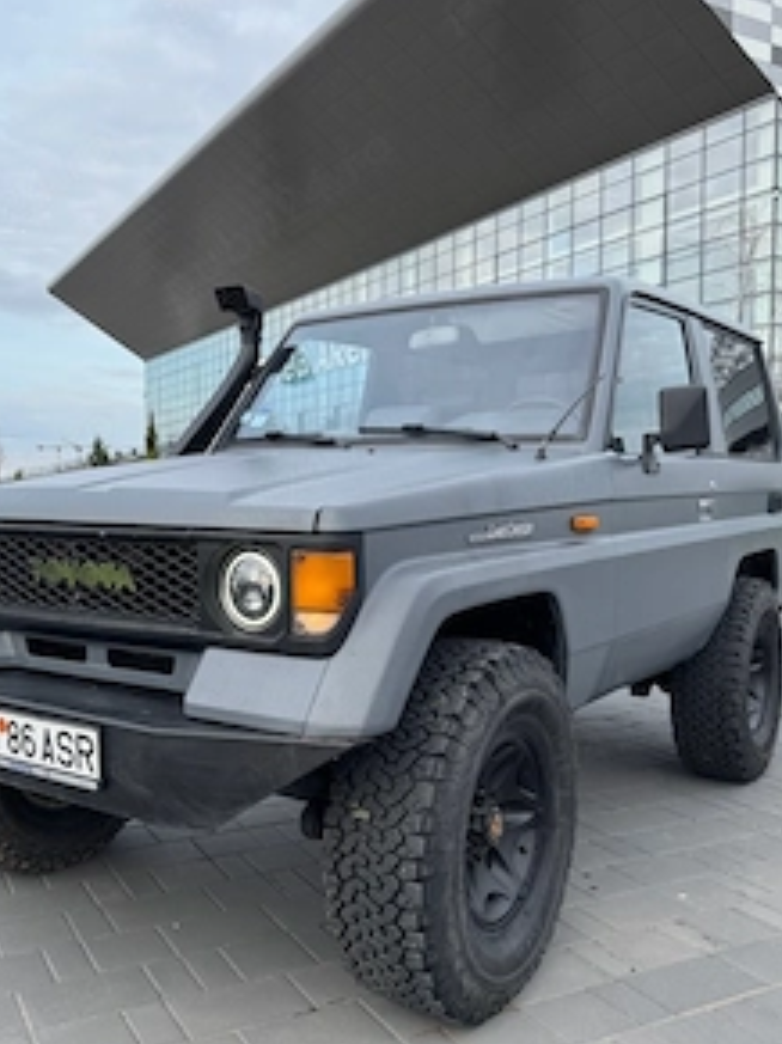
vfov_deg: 55.4
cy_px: 542
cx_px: 348
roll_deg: -0.9
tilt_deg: -3.6
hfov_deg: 42.9
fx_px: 995
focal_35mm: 33
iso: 80
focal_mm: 6.76
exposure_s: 1/1151
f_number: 1.78
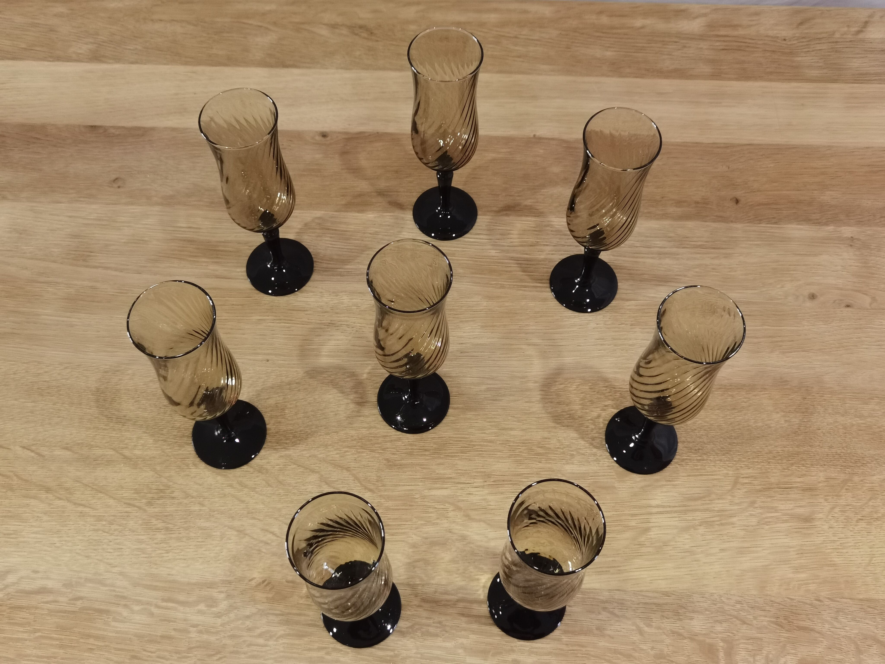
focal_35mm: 36
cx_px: 442
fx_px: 920
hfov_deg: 51.4
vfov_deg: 39.7
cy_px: 332
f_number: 1.9
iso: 160
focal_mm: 6.71
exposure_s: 1/100
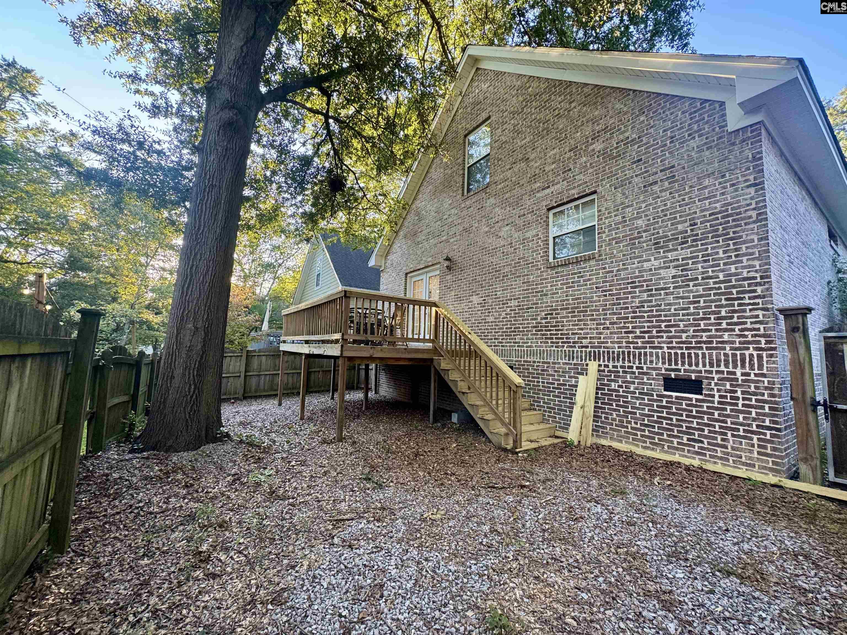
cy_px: 318
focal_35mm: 14
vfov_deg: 85.7
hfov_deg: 102.1
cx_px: 424
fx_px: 343
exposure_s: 1/99
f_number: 2.2
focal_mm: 2.22
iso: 160
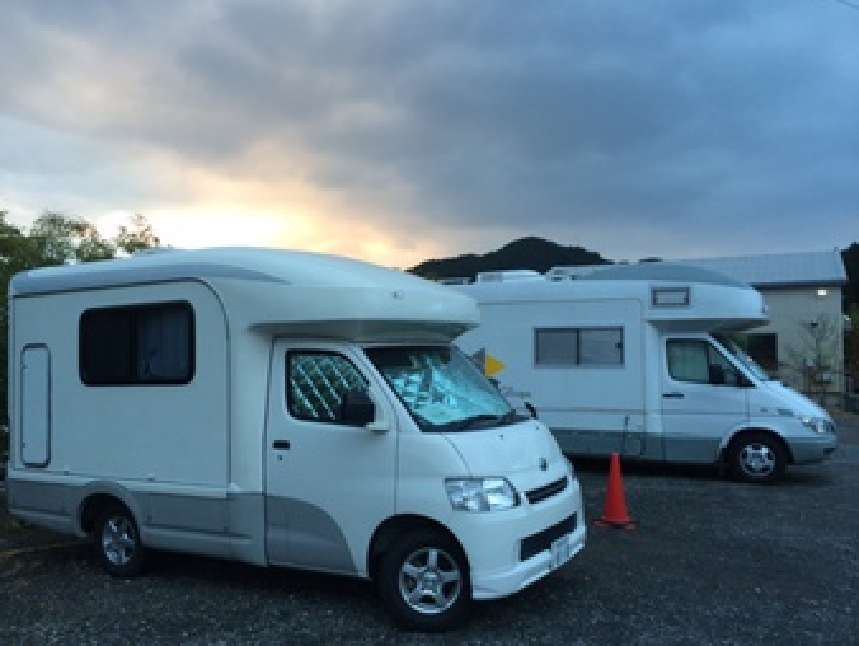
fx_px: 770
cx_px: 419
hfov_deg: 58.3
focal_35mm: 31
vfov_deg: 45.5
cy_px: 323
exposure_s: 1/40
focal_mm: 4.12
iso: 40
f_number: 2.2
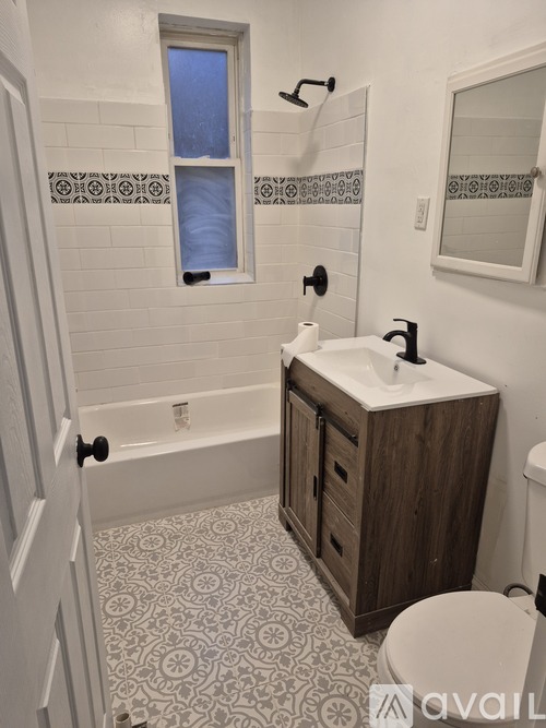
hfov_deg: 58.9
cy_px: 364
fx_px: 484
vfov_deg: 73.9
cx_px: 273
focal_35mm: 23
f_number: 1.8
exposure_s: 1/120
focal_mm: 5.4
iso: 200
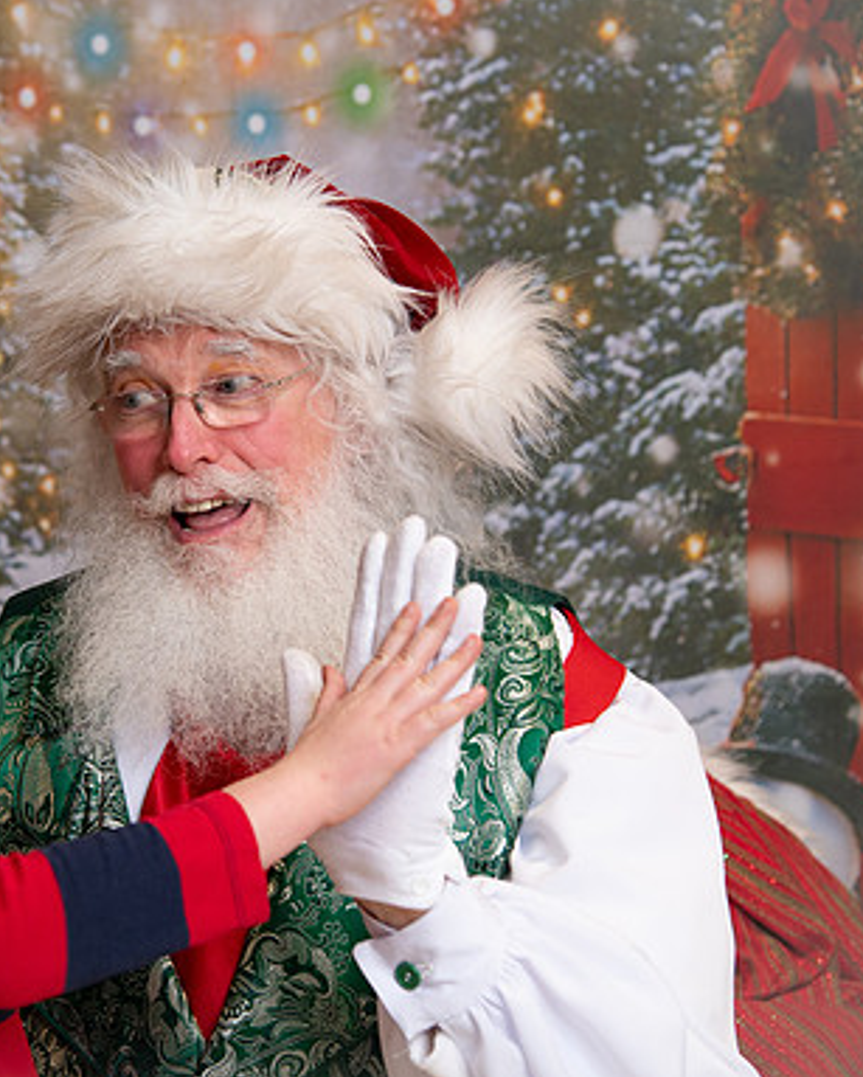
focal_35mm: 88
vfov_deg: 21.7
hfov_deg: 17.3
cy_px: 537
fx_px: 2806
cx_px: 124
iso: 1250
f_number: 4.5
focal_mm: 62
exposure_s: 1/200
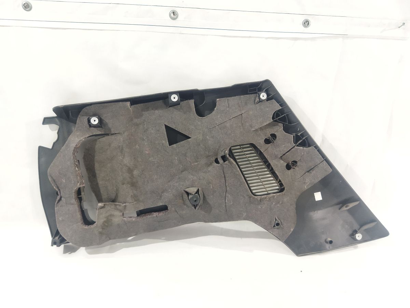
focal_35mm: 27
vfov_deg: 51.4
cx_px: 205
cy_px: 154
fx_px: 320
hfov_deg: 65.3
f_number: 1.79
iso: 344
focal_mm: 4.71
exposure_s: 1/33
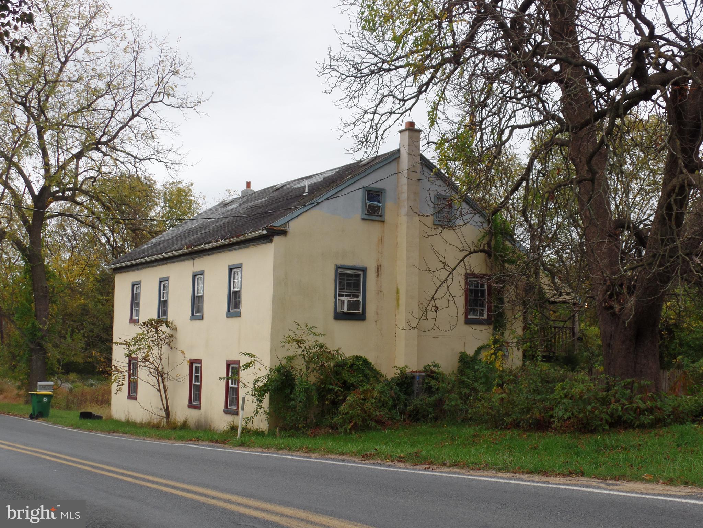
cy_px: 264
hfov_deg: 36.8
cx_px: 352
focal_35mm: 52
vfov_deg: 28.0
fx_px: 1056
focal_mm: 9.2
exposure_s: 1/250
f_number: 3.4
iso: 80
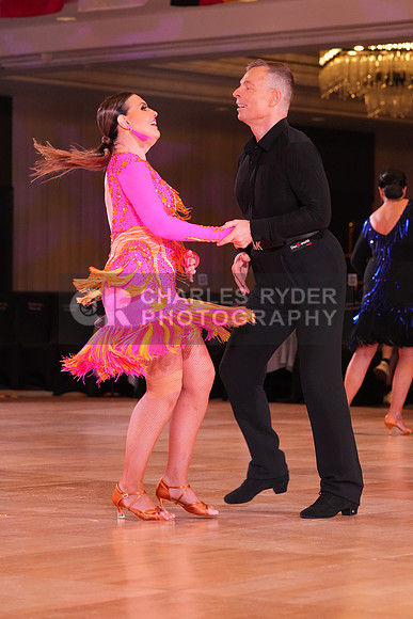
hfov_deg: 10.6
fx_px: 2218
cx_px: 206
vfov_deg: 15.9
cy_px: 310
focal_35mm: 129
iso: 6400
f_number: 5
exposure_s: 1/500
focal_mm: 129
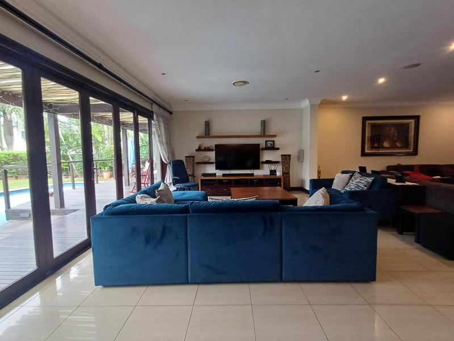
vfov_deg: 78.1
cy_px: 170
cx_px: 227
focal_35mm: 16
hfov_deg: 94.5
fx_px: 210
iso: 160
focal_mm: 1.64
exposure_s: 1/50
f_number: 2.2
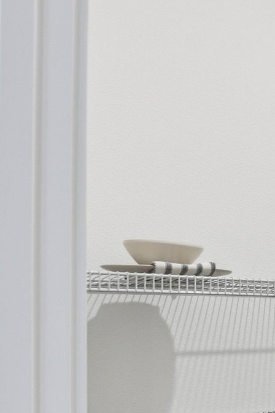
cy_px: 320
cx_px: 452
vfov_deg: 39.7
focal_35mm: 48
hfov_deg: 21.6
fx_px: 550
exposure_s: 1/10
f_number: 8
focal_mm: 14
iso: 200
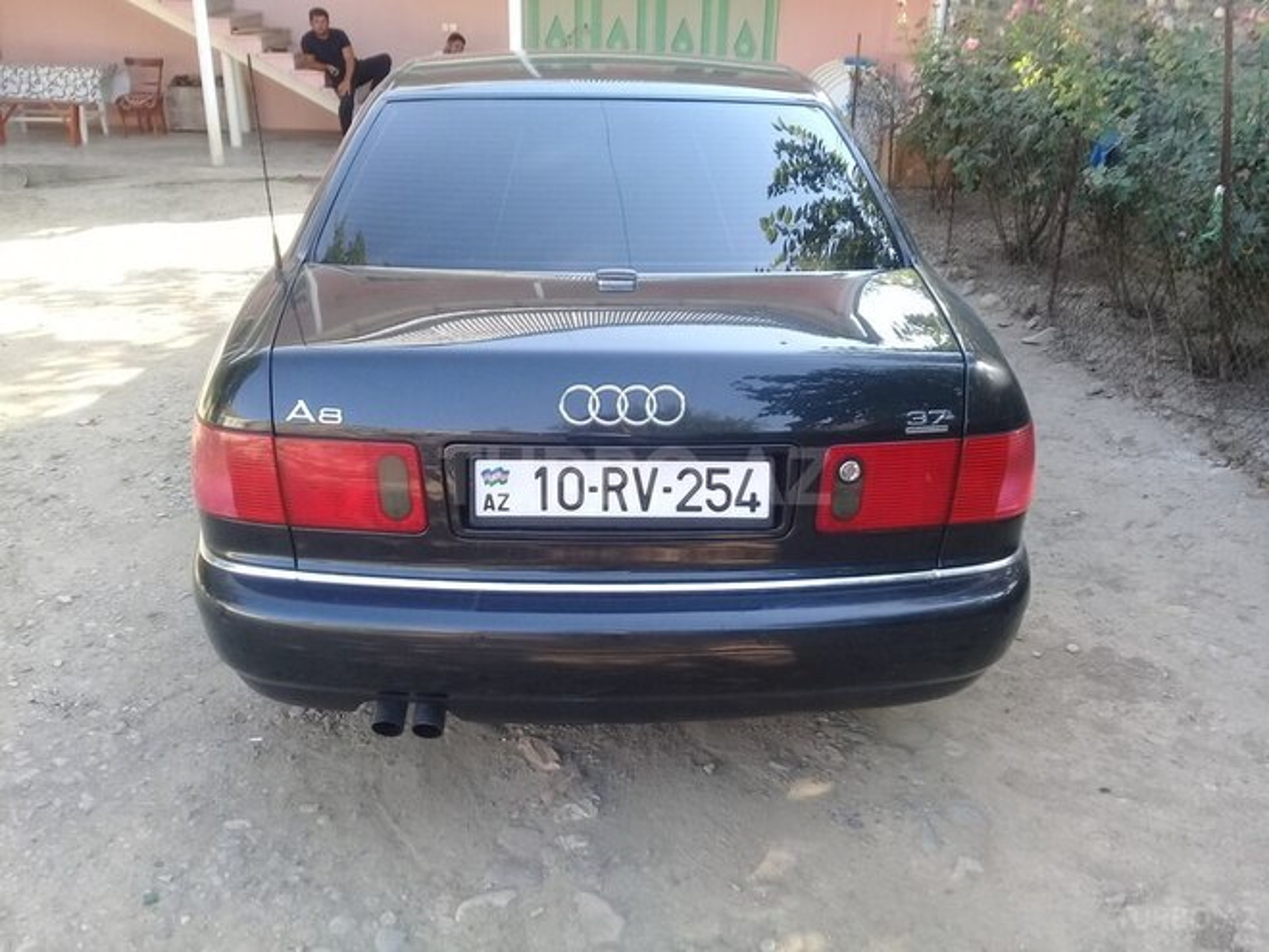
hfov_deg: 58.4
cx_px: 634
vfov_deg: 45.4
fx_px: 1136
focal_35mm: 31
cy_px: 476
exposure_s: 1/106
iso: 50
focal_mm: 3.3
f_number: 2.2
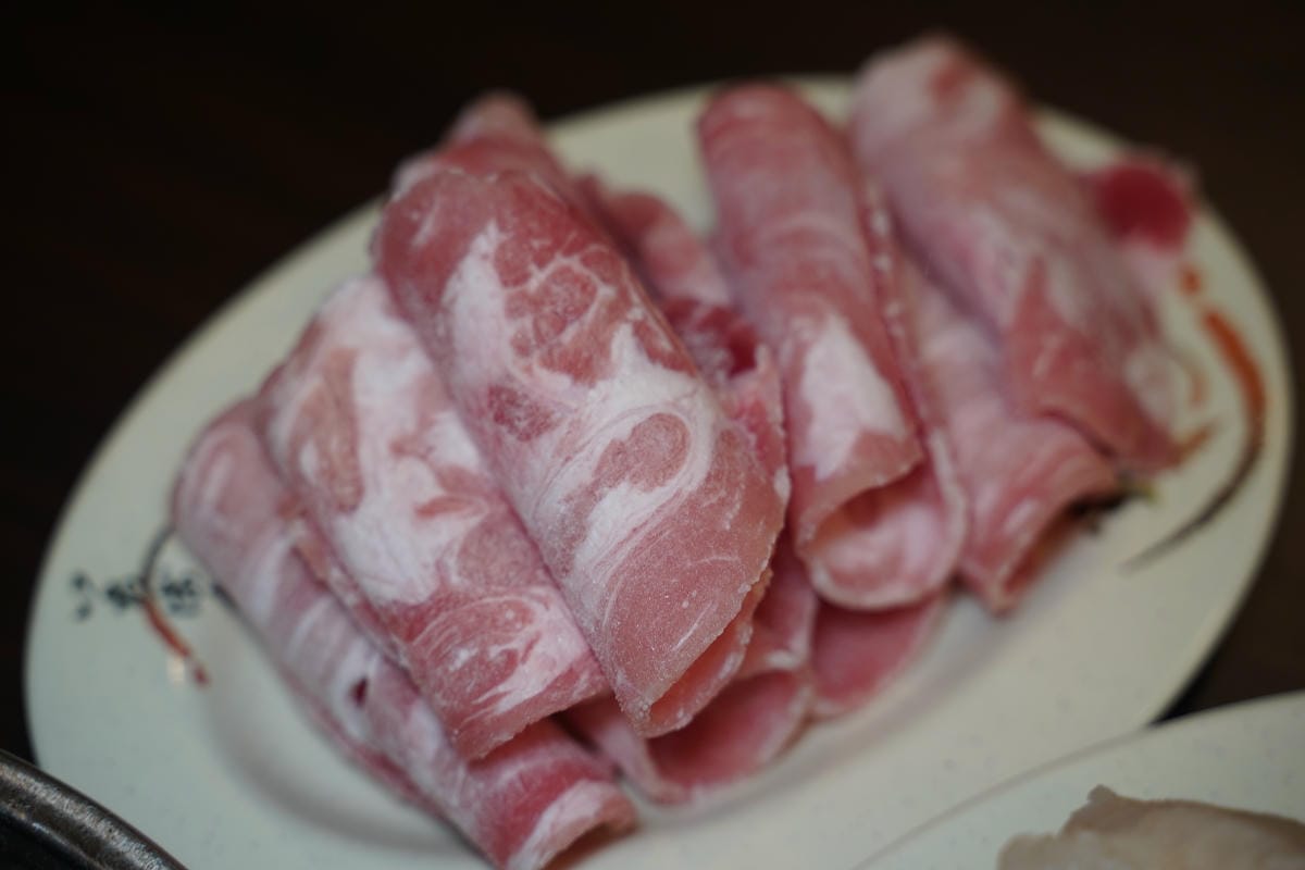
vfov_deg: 18.2
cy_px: 435
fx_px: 2719
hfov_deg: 27.0
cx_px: 652
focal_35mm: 75
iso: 200
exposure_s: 1/80
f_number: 4
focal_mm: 75
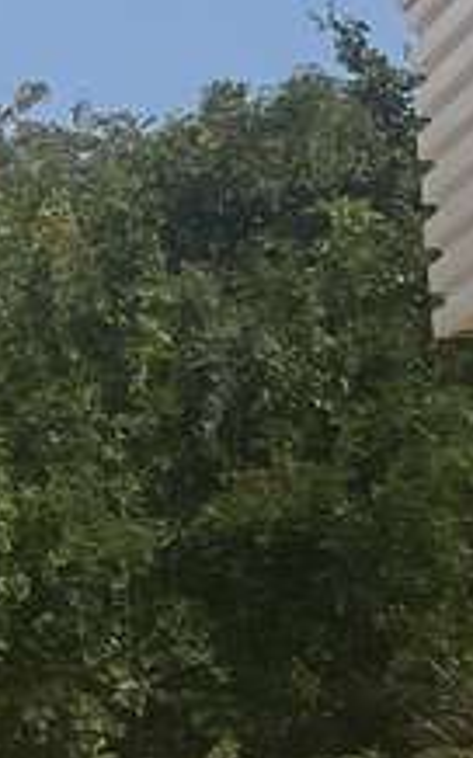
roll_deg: +0.6
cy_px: 447
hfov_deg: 5.2
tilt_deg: +5.7
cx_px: -1996
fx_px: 3924
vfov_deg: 11.0
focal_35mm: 190
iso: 32
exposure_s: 1/4274
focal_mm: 4.25
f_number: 1.8
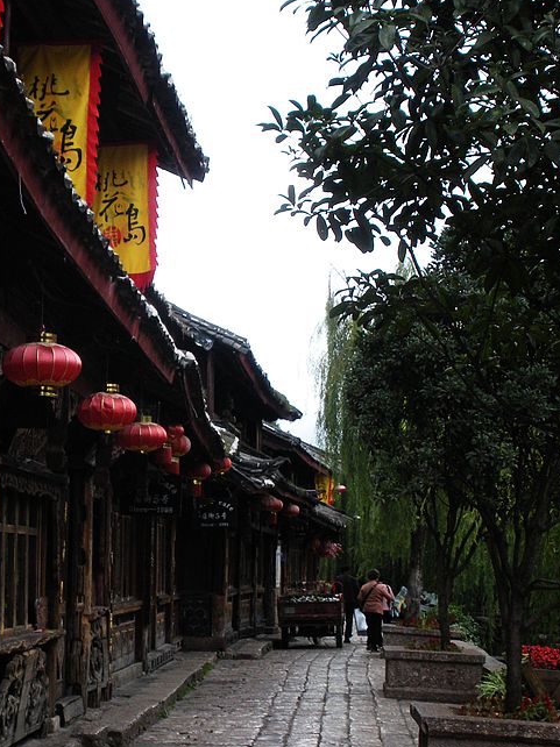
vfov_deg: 23.6
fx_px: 1792
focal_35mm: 83
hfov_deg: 17.6
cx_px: 120
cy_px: 380
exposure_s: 1/60
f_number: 4.4
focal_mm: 9.1
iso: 130
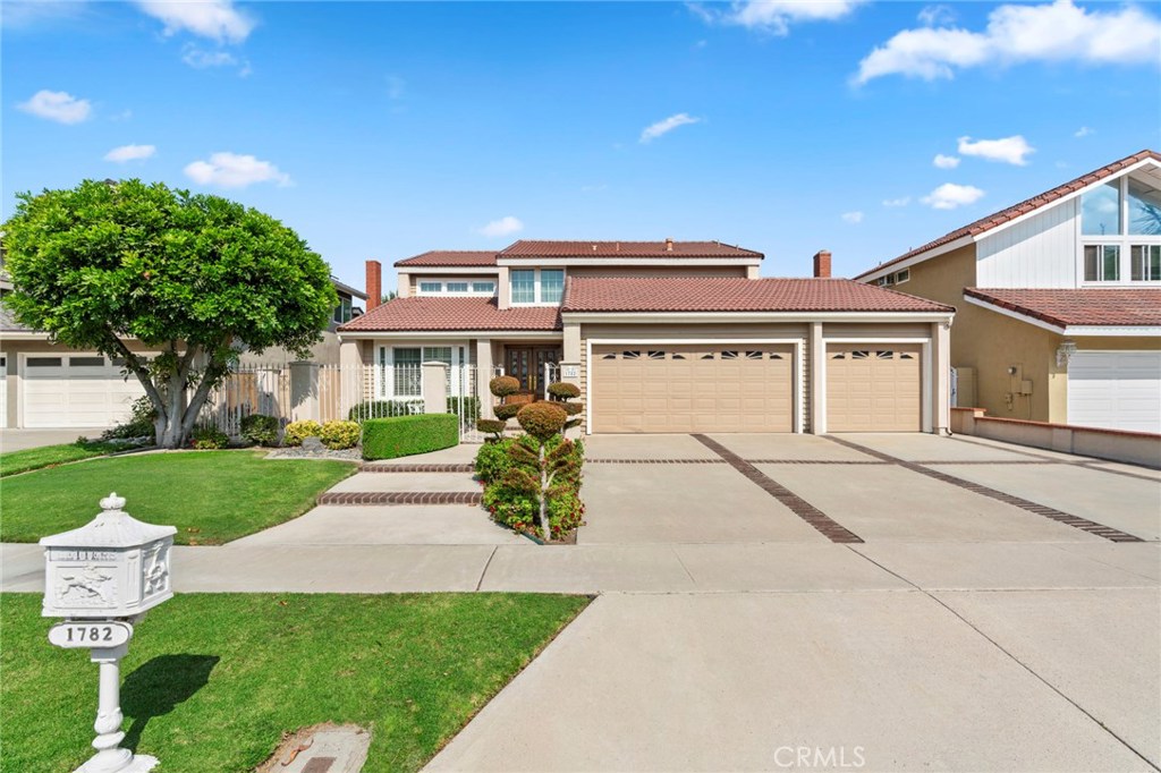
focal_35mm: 17
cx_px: 580
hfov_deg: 93.3
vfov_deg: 70.4
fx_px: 548
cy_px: 386
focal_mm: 17
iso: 200
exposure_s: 1/500
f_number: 8
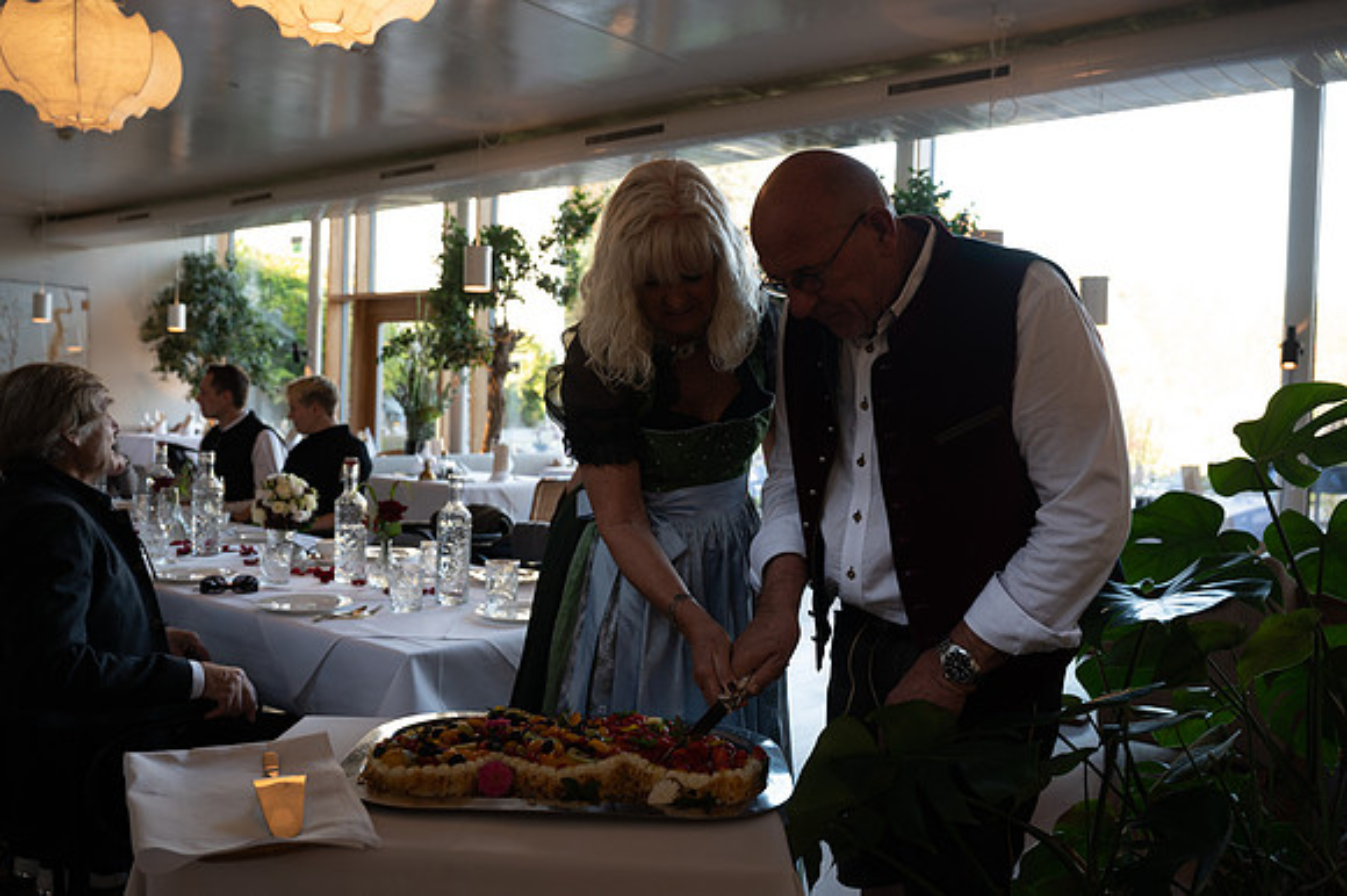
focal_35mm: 30
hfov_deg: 61.1
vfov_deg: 42.9
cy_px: 448
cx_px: 674
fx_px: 1141
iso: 400
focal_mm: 30.5
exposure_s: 1/60
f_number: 4
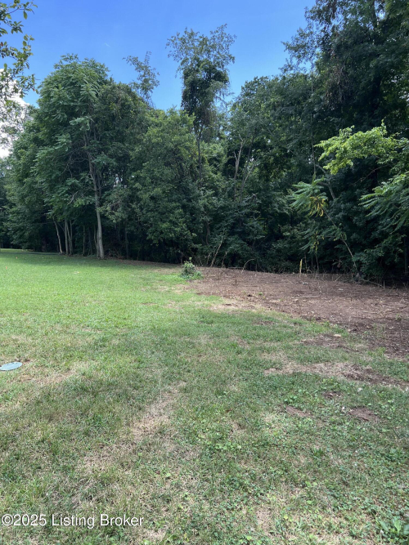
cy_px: 272
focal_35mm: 26
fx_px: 410
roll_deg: +0.5
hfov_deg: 53.0
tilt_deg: -4.8
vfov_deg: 67.3
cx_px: 204
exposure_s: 1/597
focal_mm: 5.7
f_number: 1.5
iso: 50
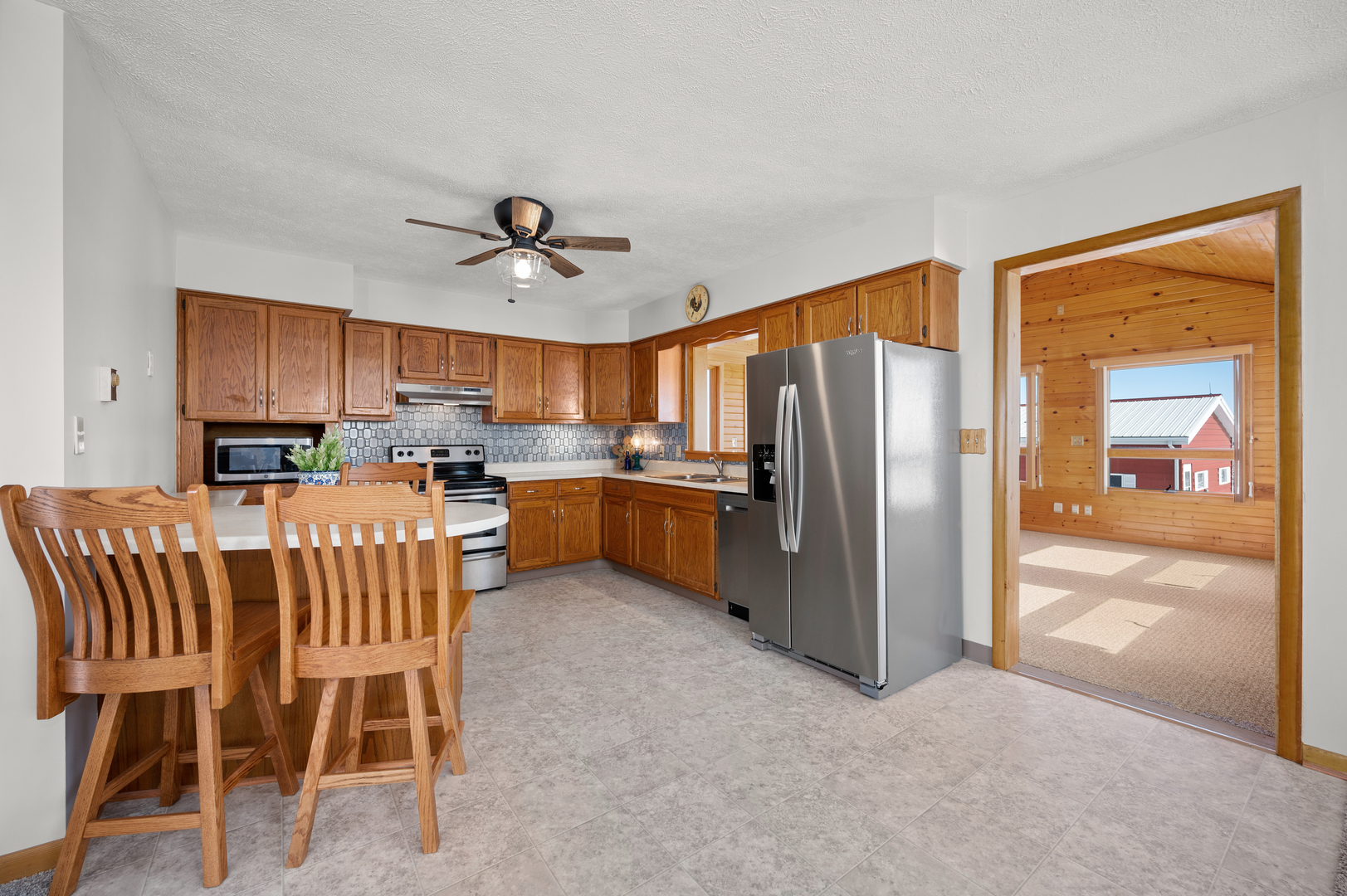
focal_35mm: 14
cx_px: 674
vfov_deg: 81.1
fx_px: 523
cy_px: 448
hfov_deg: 104.3
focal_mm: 14
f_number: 6.3
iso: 500
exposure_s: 1/30
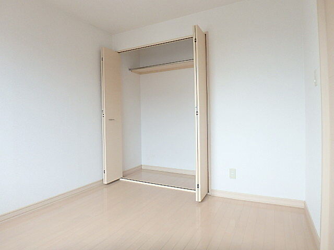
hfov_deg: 79.0
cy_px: 125
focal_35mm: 21
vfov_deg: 63.4
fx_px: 203
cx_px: 167
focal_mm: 3.7
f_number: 3.5
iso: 250
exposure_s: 1/30
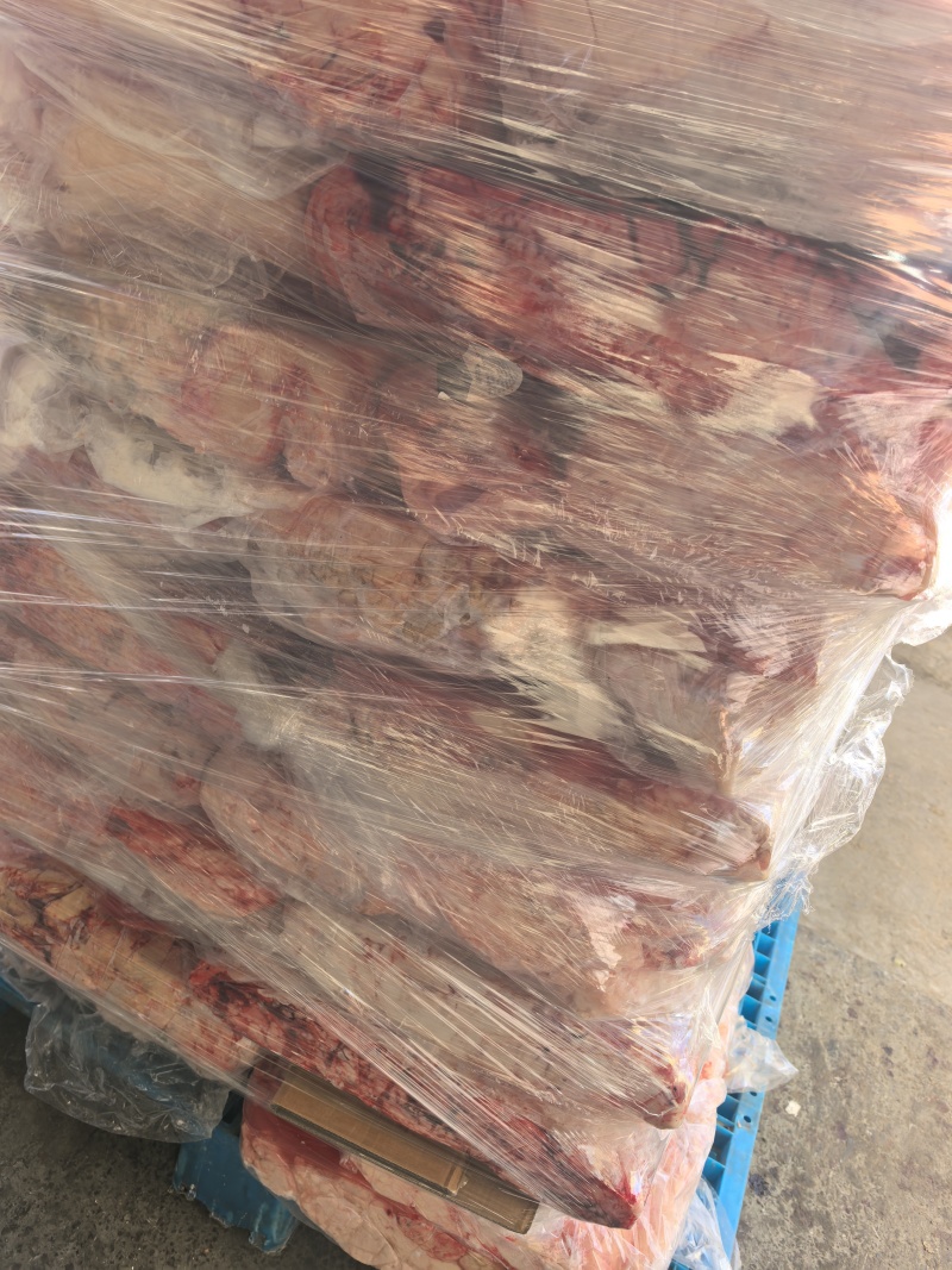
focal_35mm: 27
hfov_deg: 51.3
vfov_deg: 65.3
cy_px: 635
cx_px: 476
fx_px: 990
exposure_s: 1/280
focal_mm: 6.98
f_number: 2
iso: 50
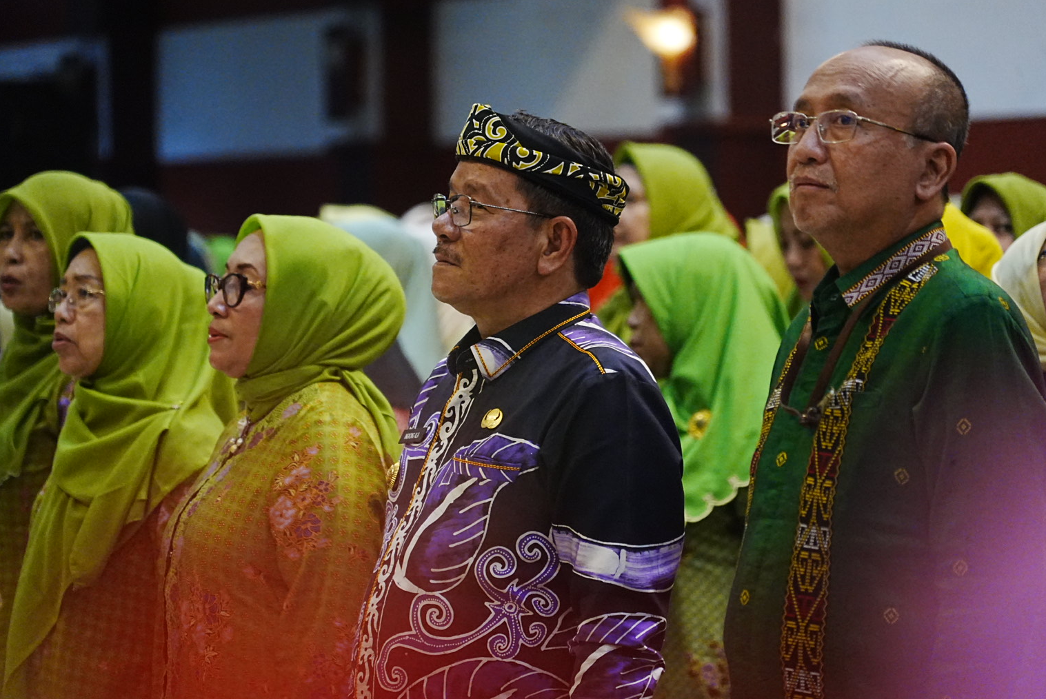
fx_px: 7124
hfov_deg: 8.4
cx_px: 506
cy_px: 347
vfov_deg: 5.6
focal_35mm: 245
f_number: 6.3
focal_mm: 230
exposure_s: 1/125
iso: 8000
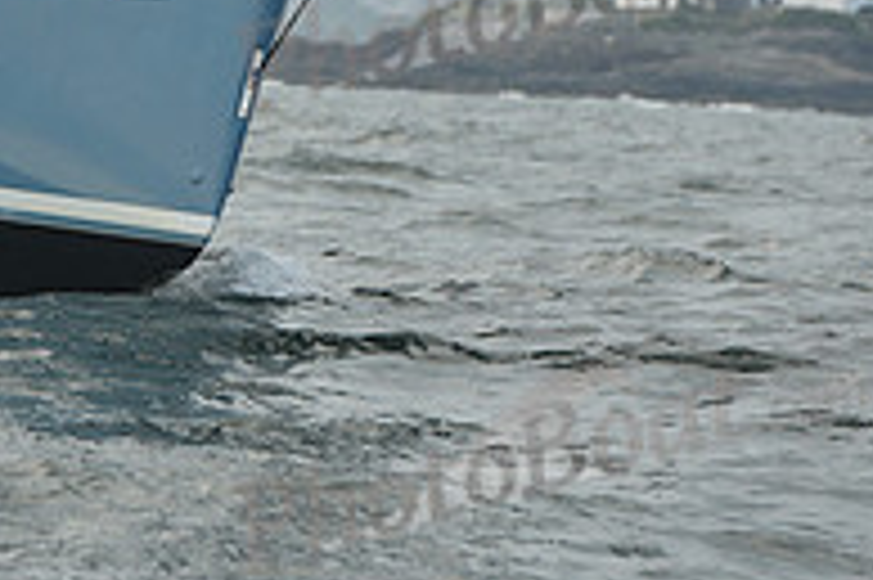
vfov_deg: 2.3
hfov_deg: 3.4
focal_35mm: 598
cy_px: -173
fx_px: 14489
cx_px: 4
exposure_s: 1/800
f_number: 5.6
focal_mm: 200
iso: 250
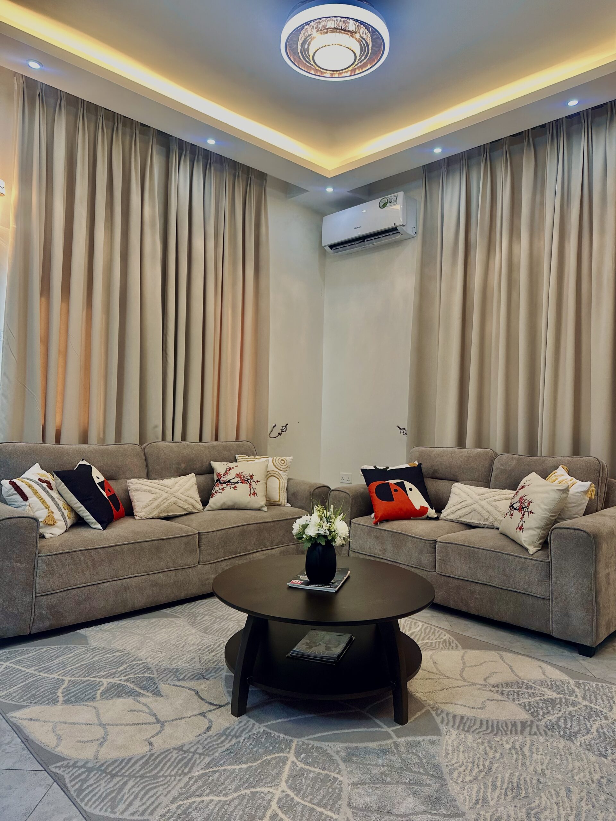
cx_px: 308
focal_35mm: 24
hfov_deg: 56.8
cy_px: 410
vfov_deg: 71.6
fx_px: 569
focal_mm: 6.86
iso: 200
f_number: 1.78
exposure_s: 1/100
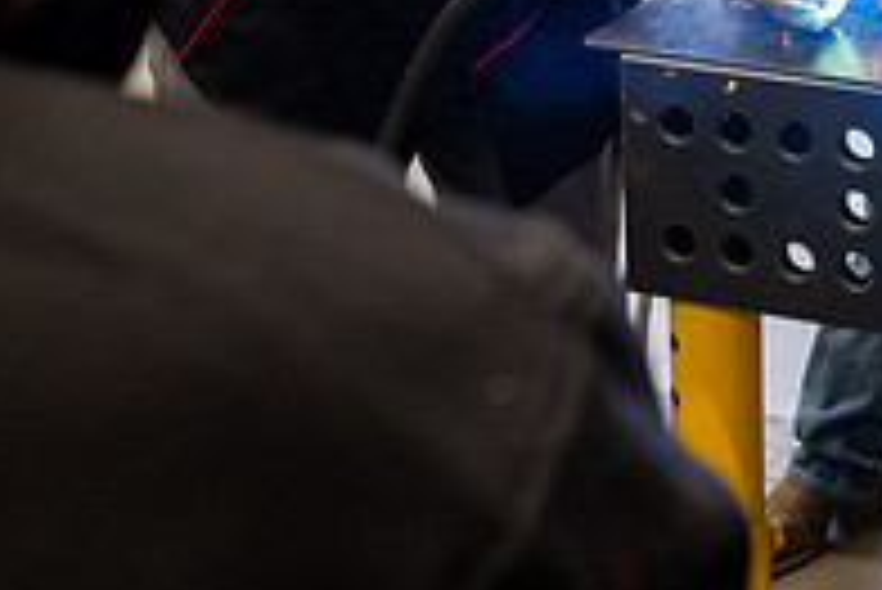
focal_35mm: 80
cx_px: 990
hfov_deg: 23.6
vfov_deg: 16.2
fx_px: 1961
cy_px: -164
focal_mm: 27
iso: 2000
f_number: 4
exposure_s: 1/200
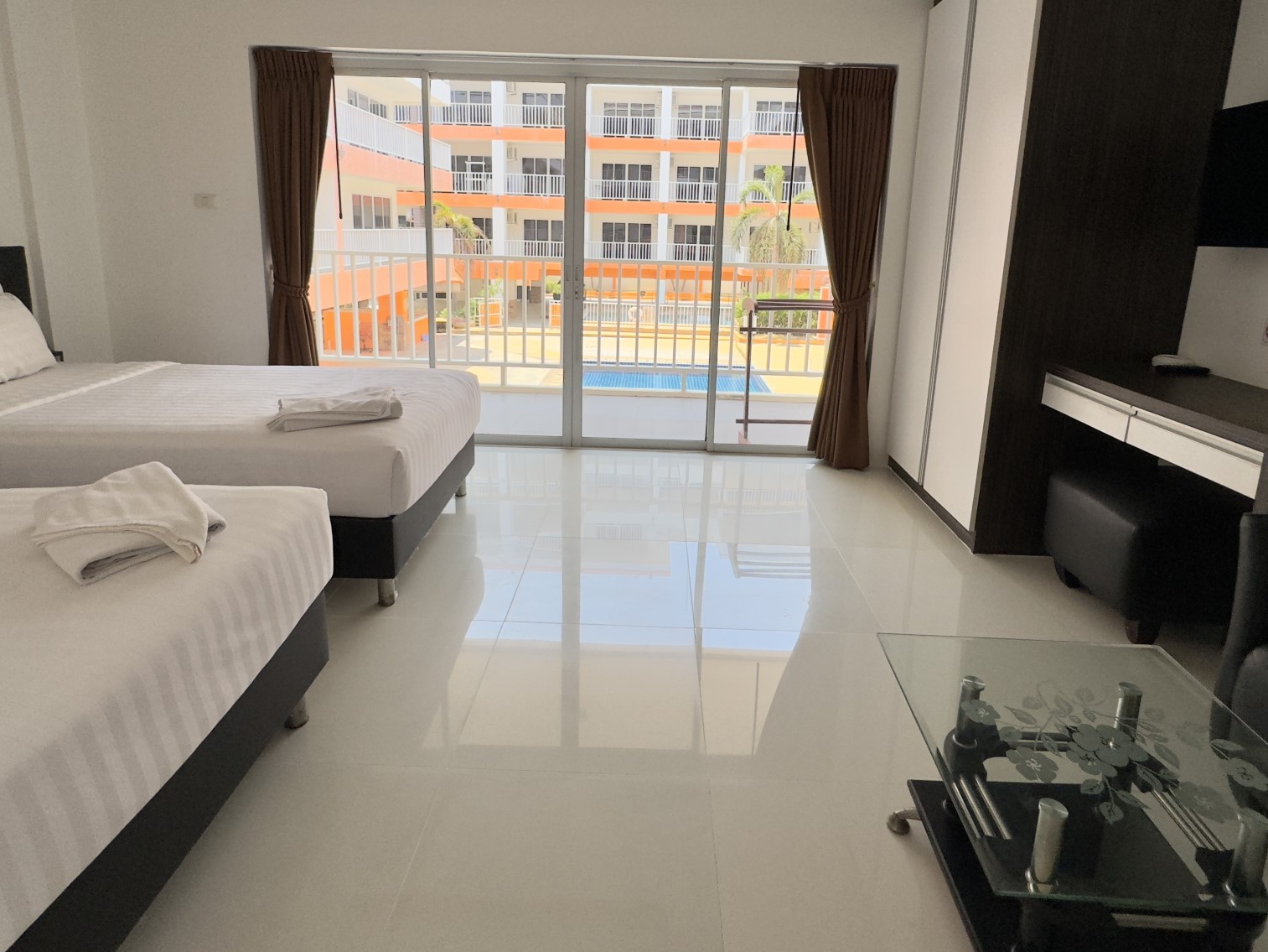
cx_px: 647
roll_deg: -1.2
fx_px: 696
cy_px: 361
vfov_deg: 67.7
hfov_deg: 84.6
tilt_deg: -9.1
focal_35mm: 19
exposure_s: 1/99
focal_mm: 2.22
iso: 100
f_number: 2.2
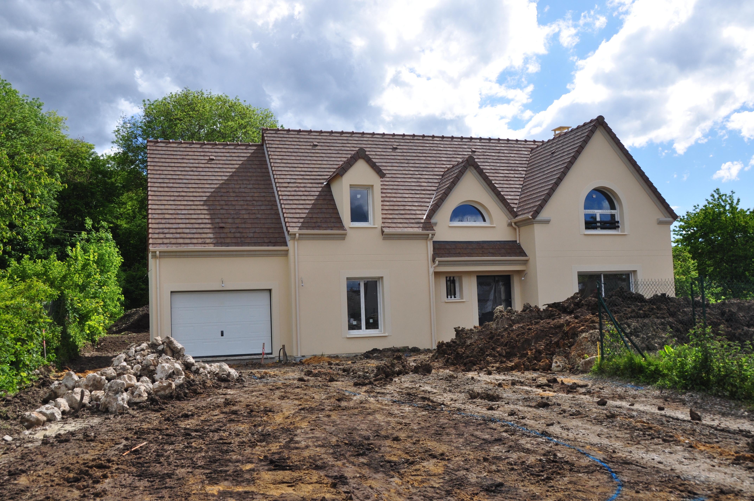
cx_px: 377
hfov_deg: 57.3
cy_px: 250
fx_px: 690
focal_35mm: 33
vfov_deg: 39.9
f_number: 10
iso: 320
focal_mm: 22
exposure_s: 1/200
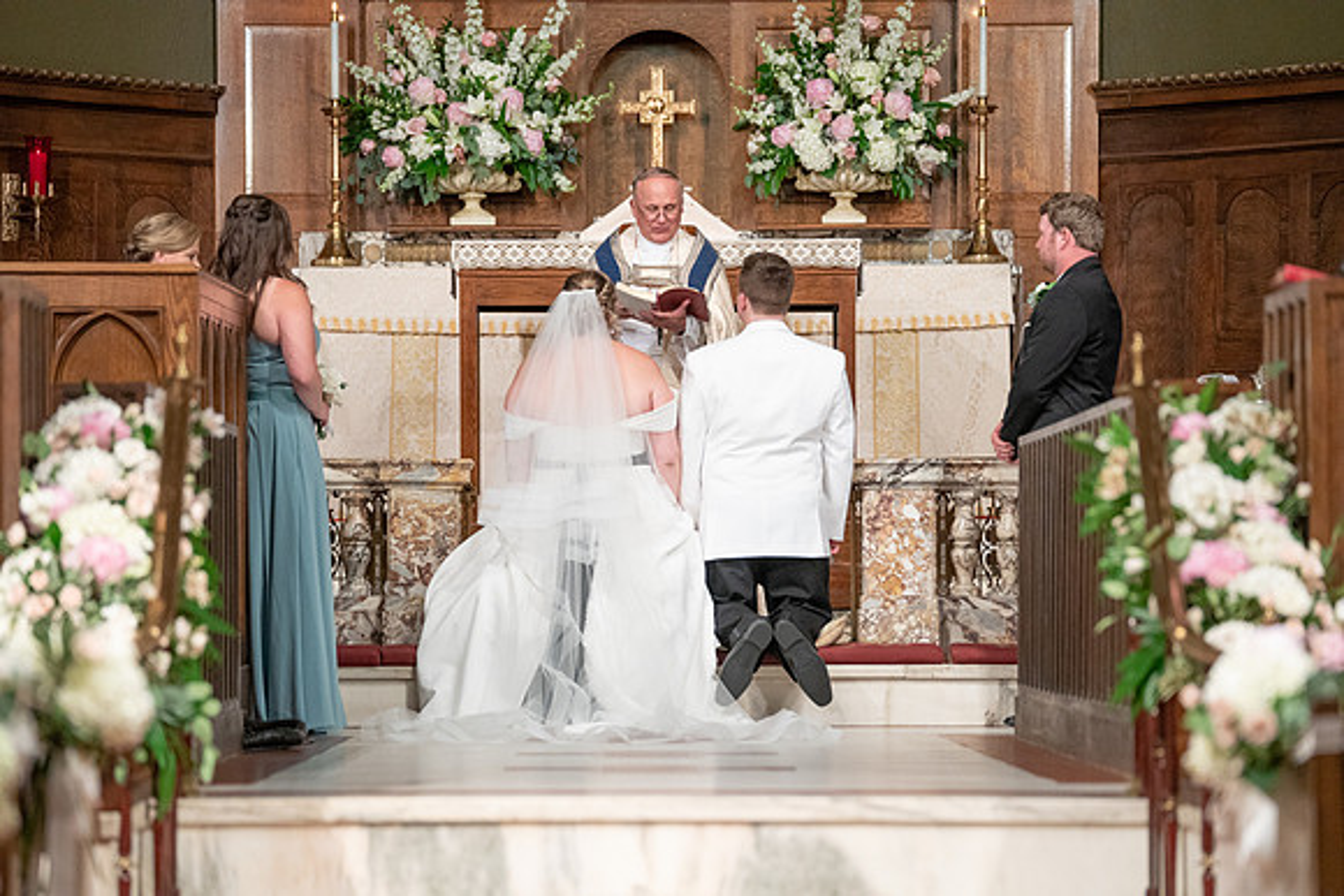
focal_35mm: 147
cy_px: 448
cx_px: 672
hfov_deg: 14.0
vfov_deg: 9.3
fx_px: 5489
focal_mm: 147
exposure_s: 1/200
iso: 2000
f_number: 3.2
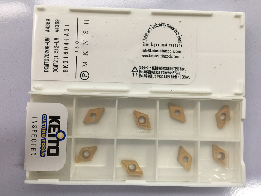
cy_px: 98
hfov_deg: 61.7
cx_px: 130
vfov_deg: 48.2
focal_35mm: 29
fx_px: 219
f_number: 2.2
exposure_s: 1/17
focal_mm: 4.15
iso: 50
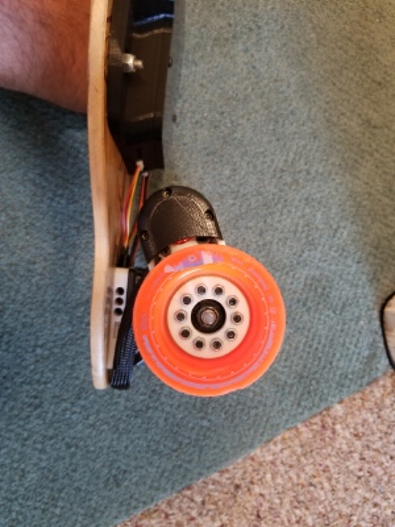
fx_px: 396
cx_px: 198
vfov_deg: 67.3
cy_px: 264
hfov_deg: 53.1
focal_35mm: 26
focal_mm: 4.25
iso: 200
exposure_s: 1/20
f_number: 1.7
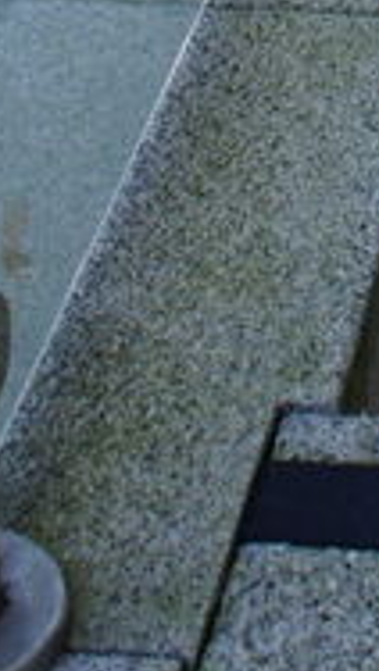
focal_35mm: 165
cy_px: -767
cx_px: 531
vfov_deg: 11.4
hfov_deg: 7.3
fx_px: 2943
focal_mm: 22
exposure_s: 1/80
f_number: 9
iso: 250
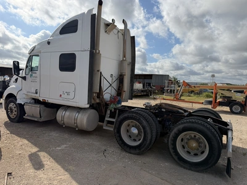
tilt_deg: -2.4
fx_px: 171
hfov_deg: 71.6
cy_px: 92
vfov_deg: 56.8
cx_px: 124
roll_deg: -2.9
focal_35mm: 24
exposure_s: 1/10309
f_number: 1.78
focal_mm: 6.76
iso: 125
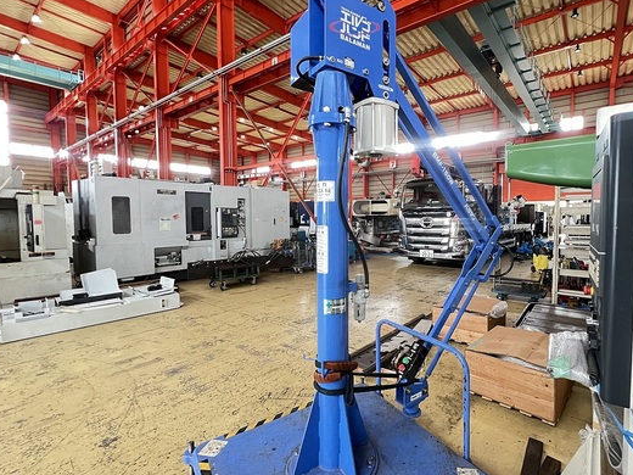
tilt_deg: -2.8
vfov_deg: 78.1
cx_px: 376
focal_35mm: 16
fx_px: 293
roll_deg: +0.1
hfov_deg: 93.4
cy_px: 231
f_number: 1.8
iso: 800
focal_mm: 1.57
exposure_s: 1/60
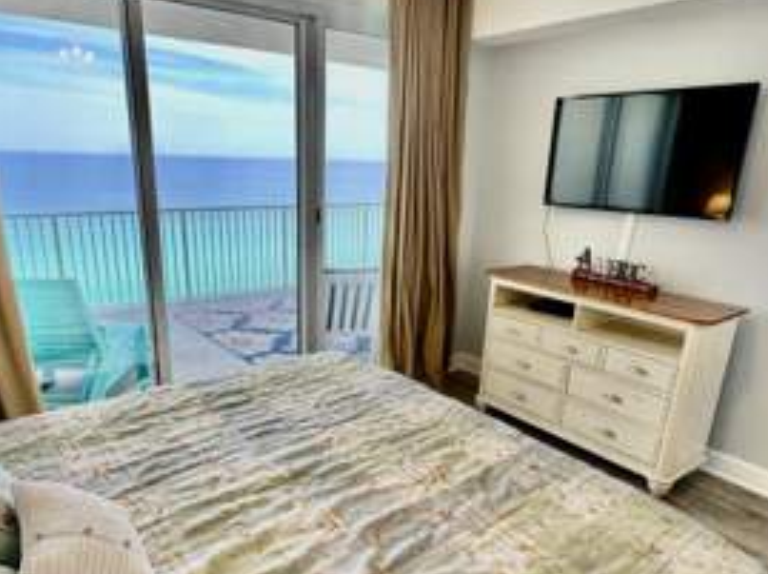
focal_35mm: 25
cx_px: 357
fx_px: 554
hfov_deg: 69.4
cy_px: 336
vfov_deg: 54.5
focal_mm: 2.22
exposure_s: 1/120
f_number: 2.2
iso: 64
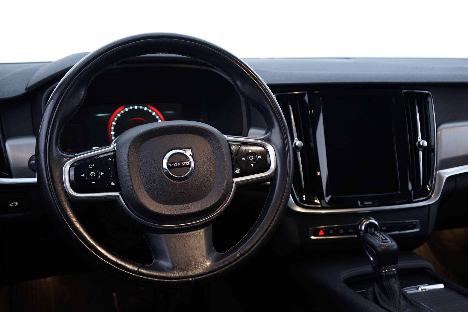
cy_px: 156
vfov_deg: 33.4
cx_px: 234
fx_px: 520
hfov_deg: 48.5
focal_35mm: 40
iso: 400
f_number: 4
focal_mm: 40
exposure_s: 1/4
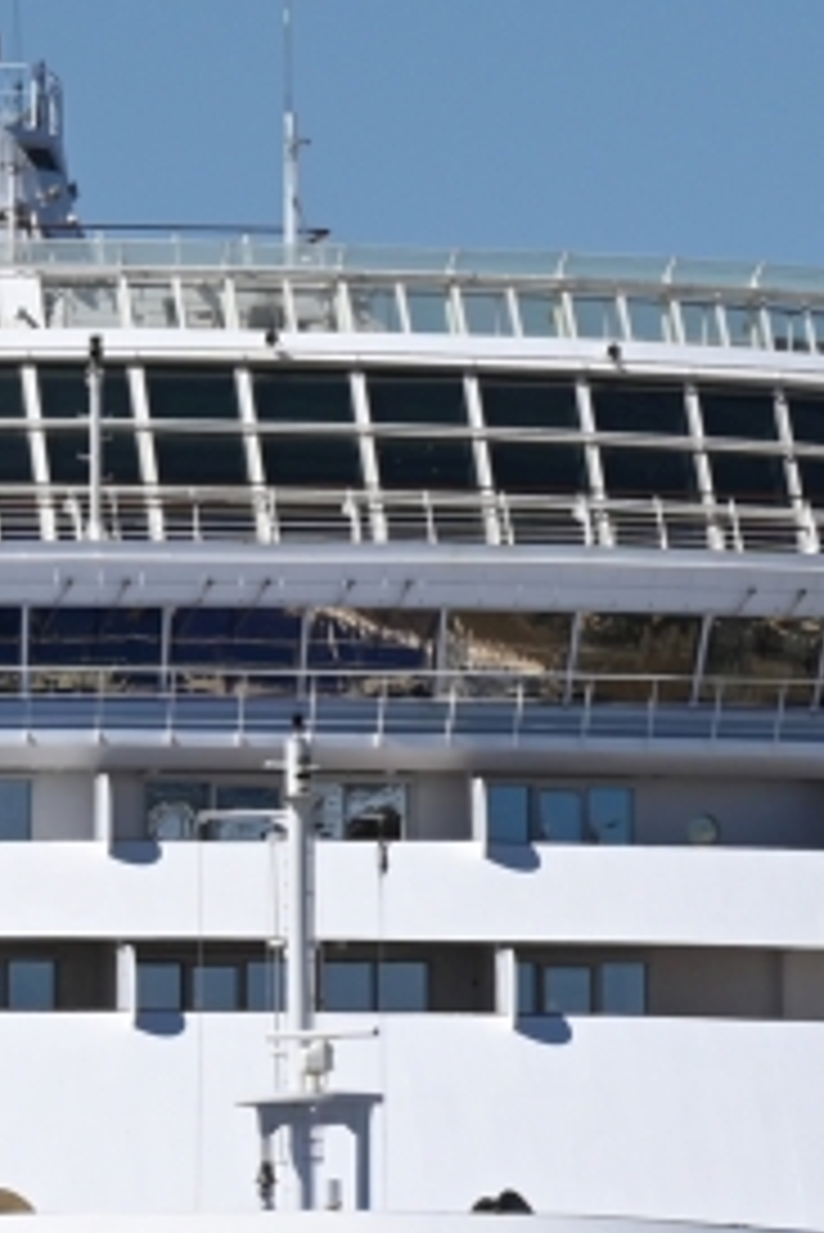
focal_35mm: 448
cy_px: 1040
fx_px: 15361
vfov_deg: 4.6
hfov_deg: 3.1
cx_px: -236
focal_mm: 120
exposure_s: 1/500
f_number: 8
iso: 100
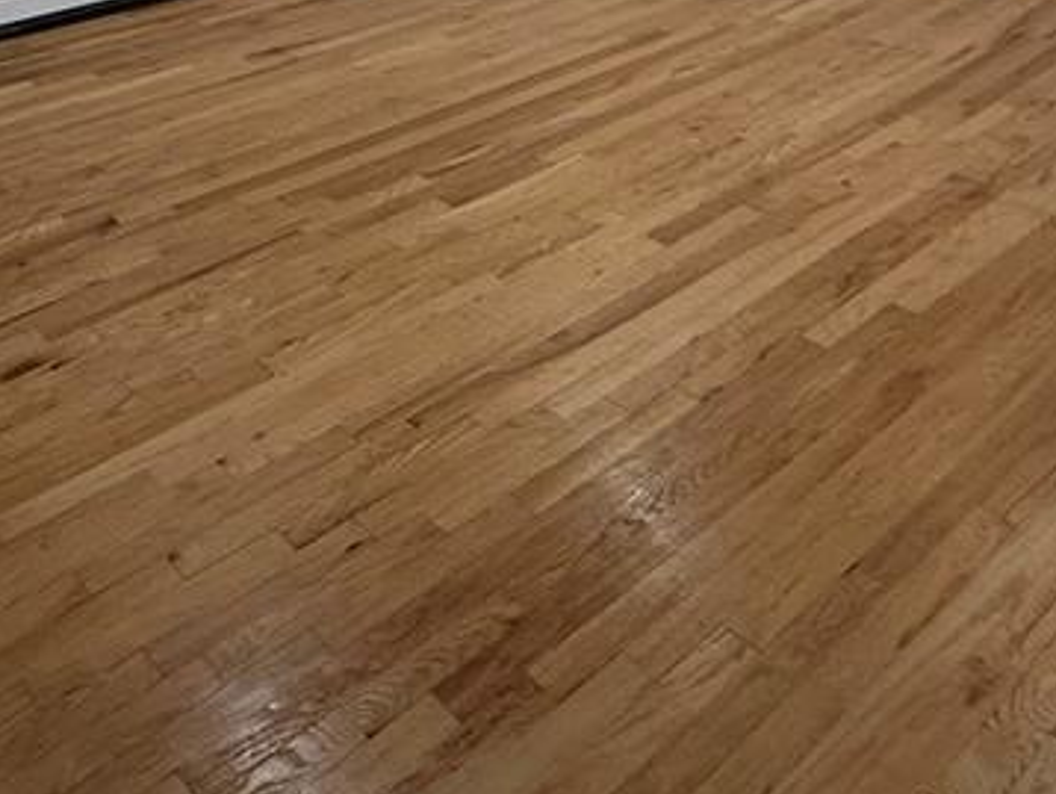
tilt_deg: -4.8
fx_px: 1221
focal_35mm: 40
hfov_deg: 45.8
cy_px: -280
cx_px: 322
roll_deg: -0.1
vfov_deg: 28.4
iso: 160
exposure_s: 1/120
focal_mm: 2.22
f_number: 2.2
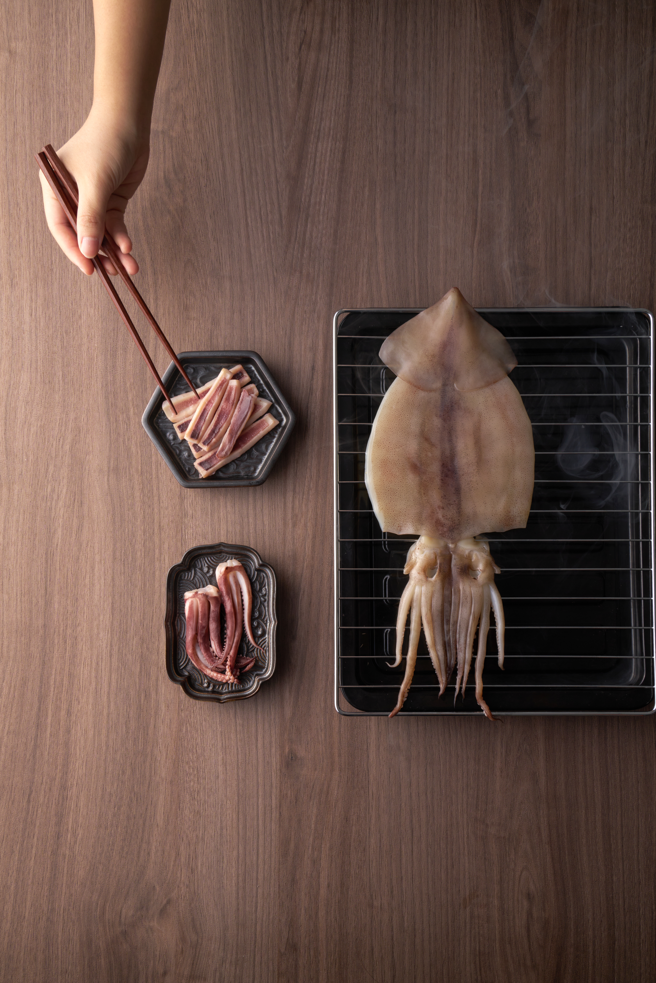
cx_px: 328
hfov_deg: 28.1
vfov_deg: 41.1
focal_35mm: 48
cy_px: 492
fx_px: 1312
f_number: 16
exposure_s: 1/250
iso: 100
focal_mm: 48
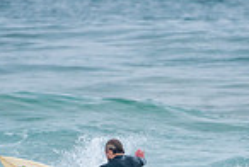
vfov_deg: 0.7
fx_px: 13730
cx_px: 160
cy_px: 216
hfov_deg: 1.0
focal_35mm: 1981
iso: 360
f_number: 5.6
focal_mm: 500
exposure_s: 1/1000
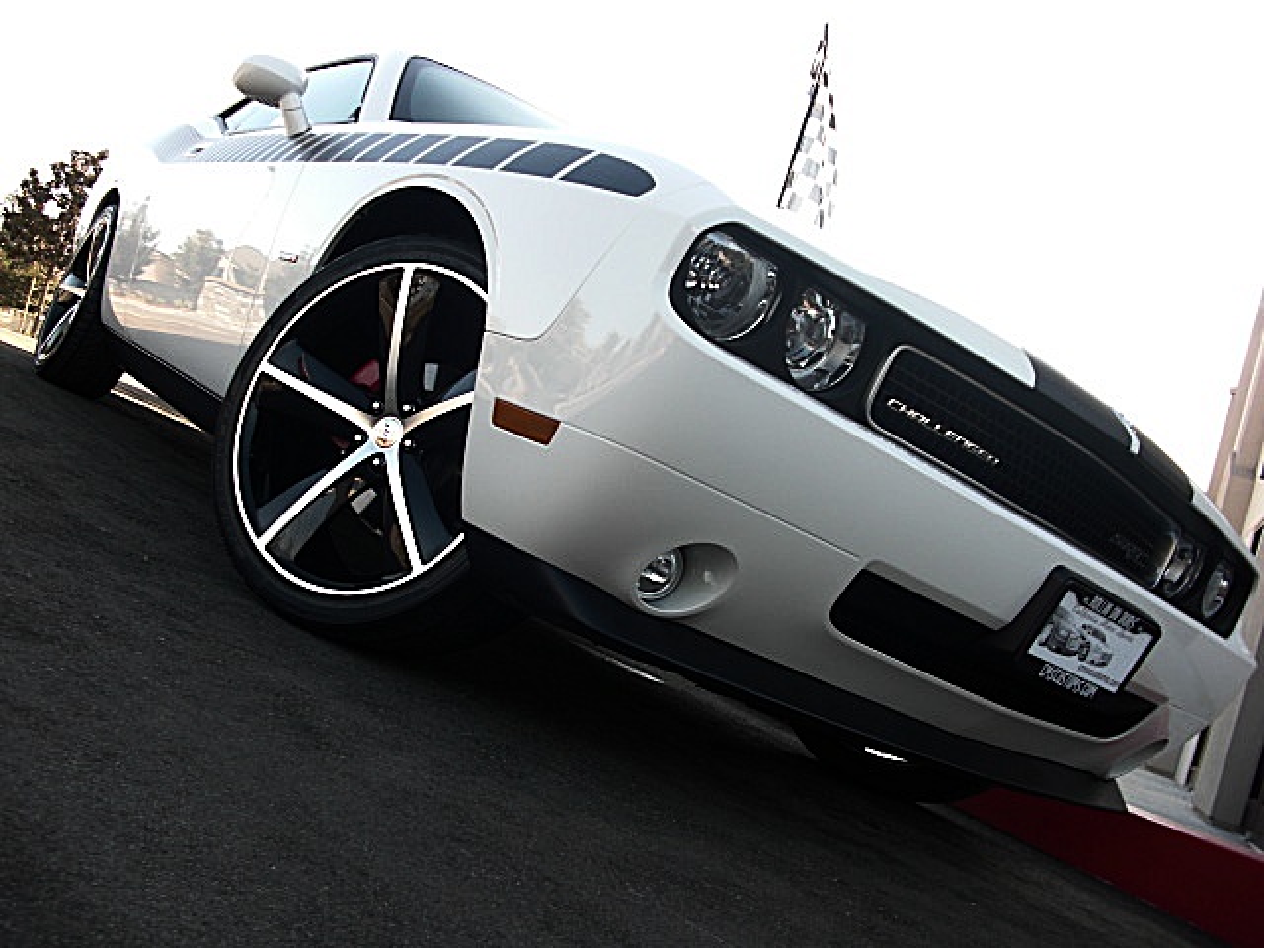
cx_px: 632
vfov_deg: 39.7
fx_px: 1315
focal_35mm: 36
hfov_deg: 51.4
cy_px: 474
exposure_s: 1/160
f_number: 2.8
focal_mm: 6.3
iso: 50
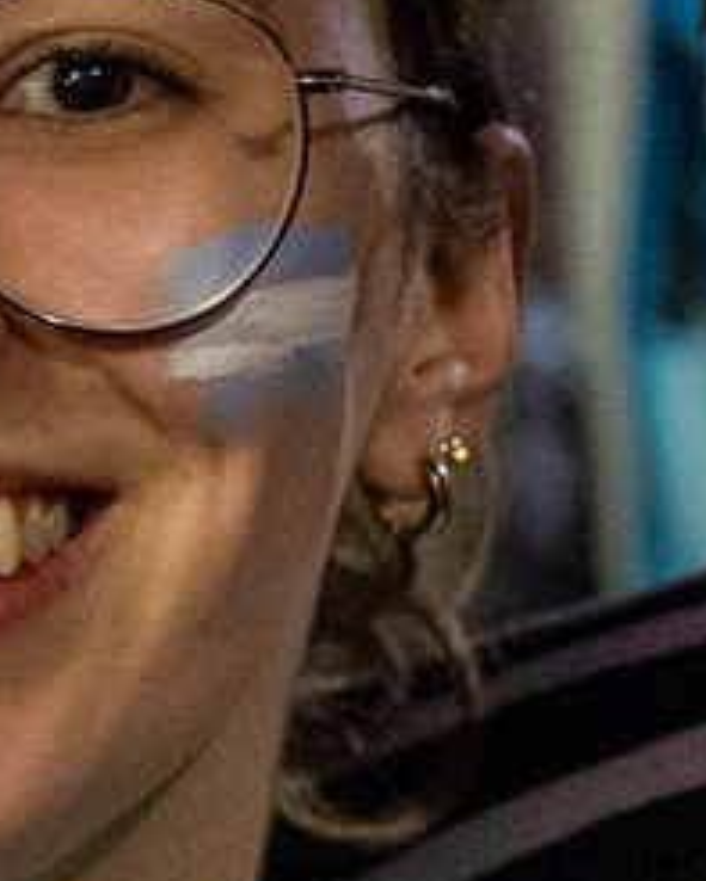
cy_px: 1154
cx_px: 1608
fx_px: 9397
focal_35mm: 360
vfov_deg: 5.3
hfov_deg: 4.2
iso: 1600
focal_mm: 35
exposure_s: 1/80
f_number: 2.8
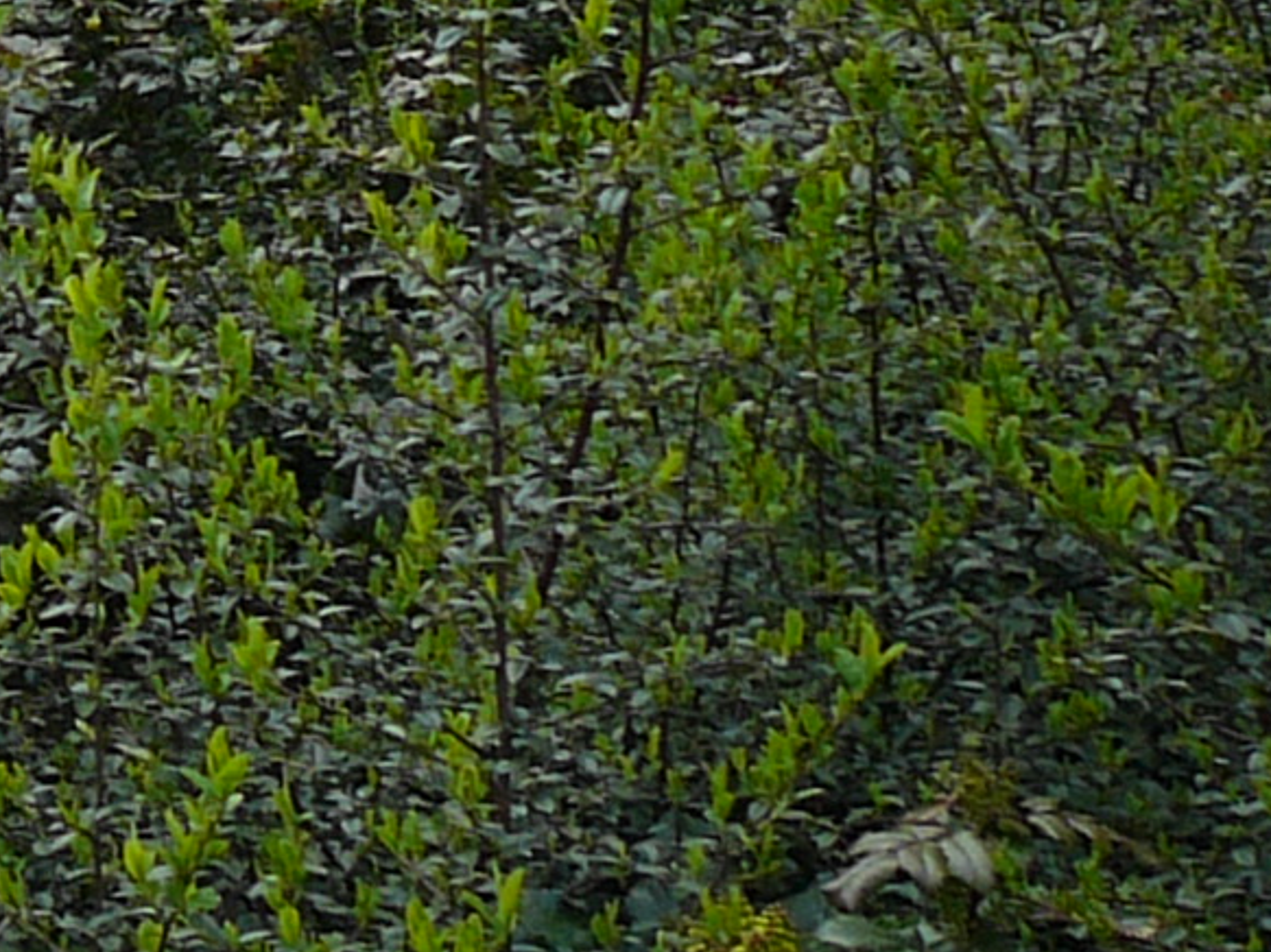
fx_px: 5652
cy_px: -858
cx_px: -1424
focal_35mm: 154
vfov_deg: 9.1
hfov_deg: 11.4
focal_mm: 5.2
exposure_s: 1/125
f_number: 2.8
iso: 80
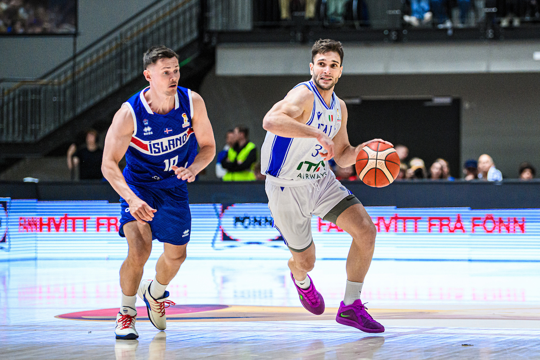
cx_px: 270
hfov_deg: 15.2
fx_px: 2025
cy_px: 180
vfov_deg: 10.2
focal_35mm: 135
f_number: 2.8
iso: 5000
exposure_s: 1/1000
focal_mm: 135
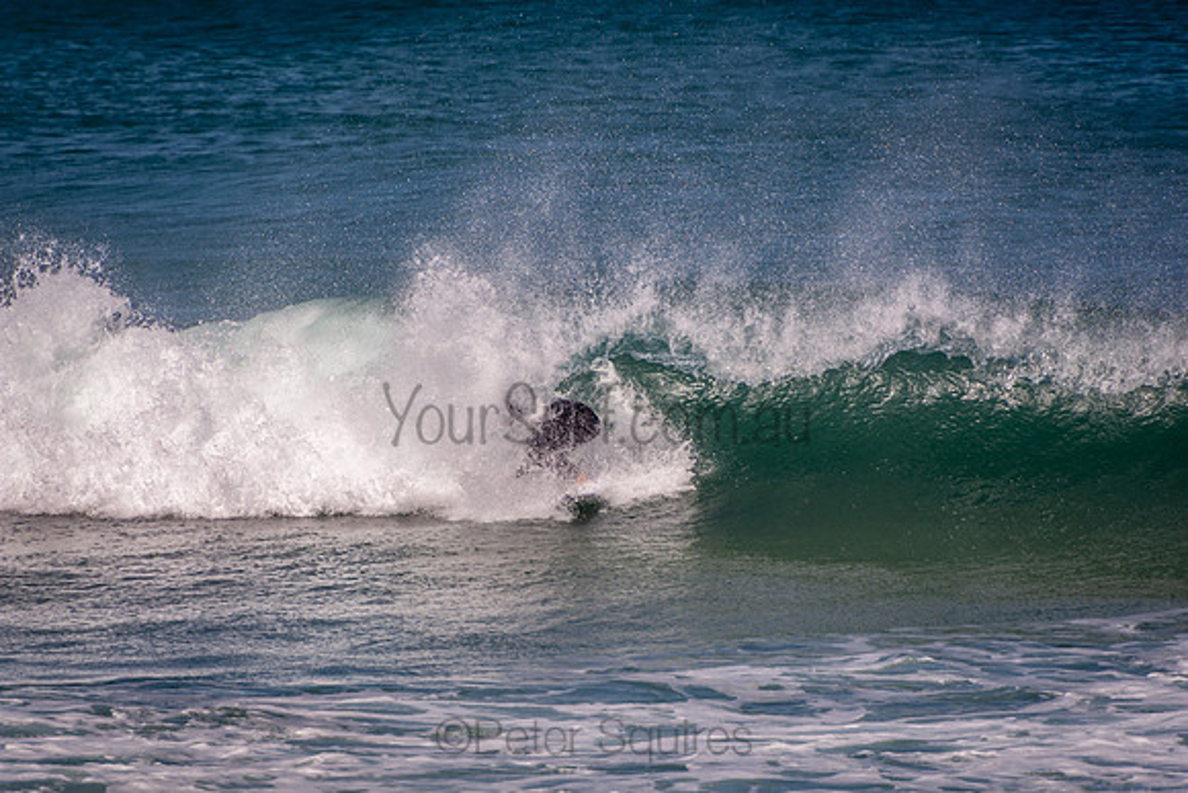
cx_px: 594
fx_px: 19804
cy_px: 396
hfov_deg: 3.4
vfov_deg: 2.3
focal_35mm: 600
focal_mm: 400
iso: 140
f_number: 5.6
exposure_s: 1/1250
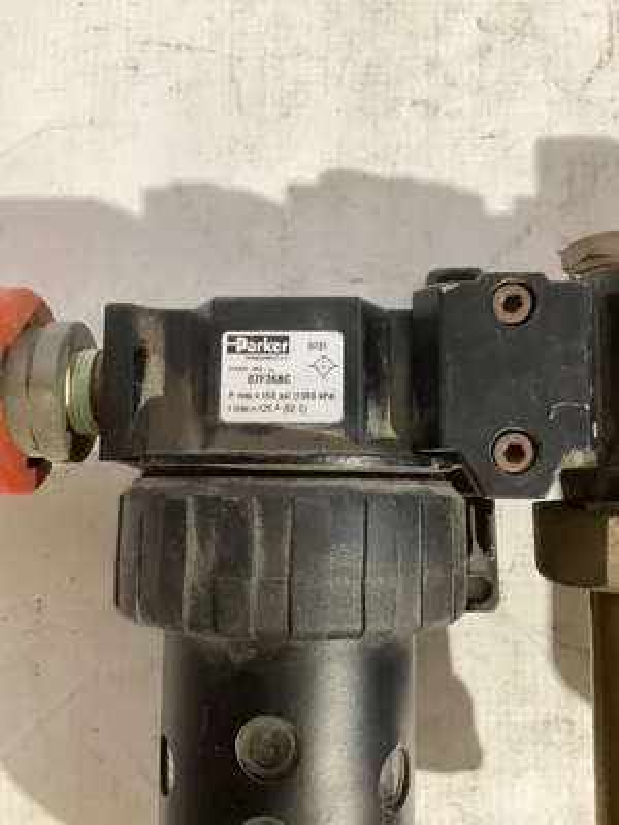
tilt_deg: -81.0
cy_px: 412
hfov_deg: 45.4
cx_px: 310
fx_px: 739
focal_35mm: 31
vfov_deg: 58.4
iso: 800
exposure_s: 1/25
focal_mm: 3.3
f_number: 2.4
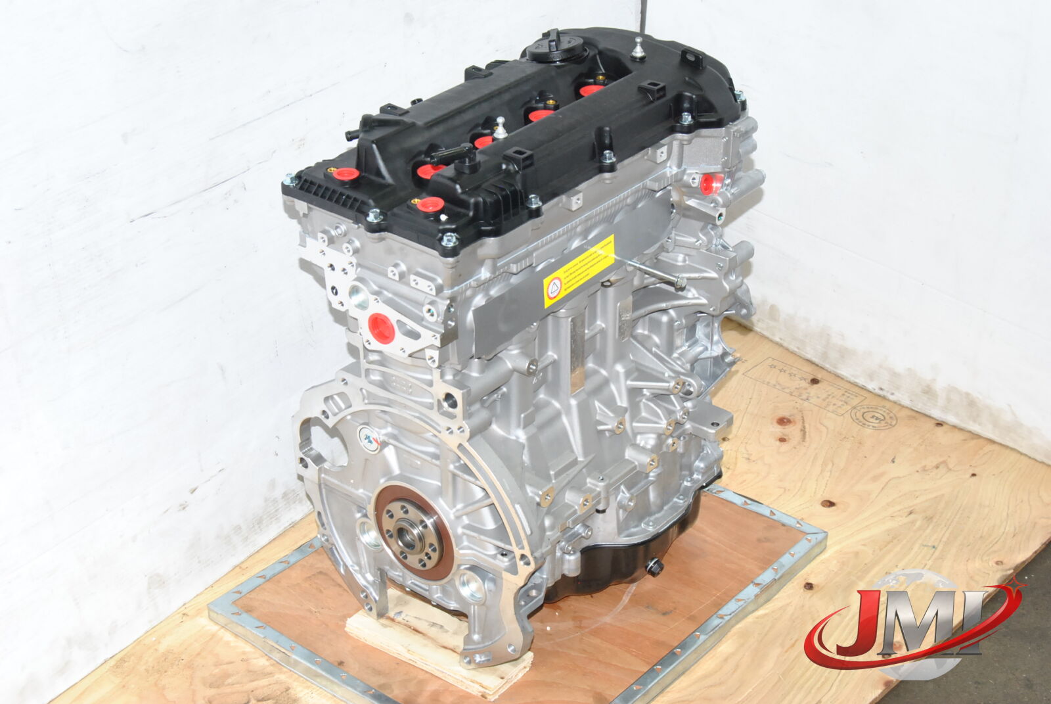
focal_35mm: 60
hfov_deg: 33.4
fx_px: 1754
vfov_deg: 22.7
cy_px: 352
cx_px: 526
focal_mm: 40
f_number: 11
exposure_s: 1/200
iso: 800
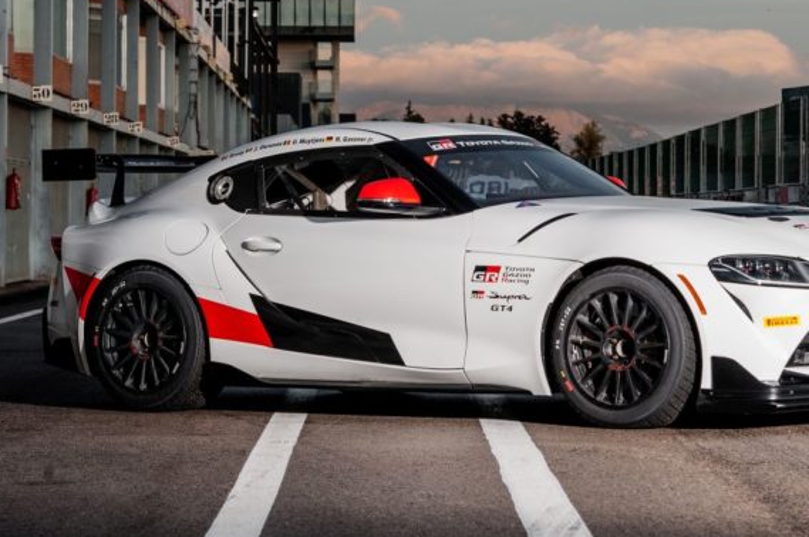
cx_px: 491
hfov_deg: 17.6
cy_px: 209
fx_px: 2604
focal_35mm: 116
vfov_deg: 11.8
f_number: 8
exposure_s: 1/160
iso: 250
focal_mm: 86
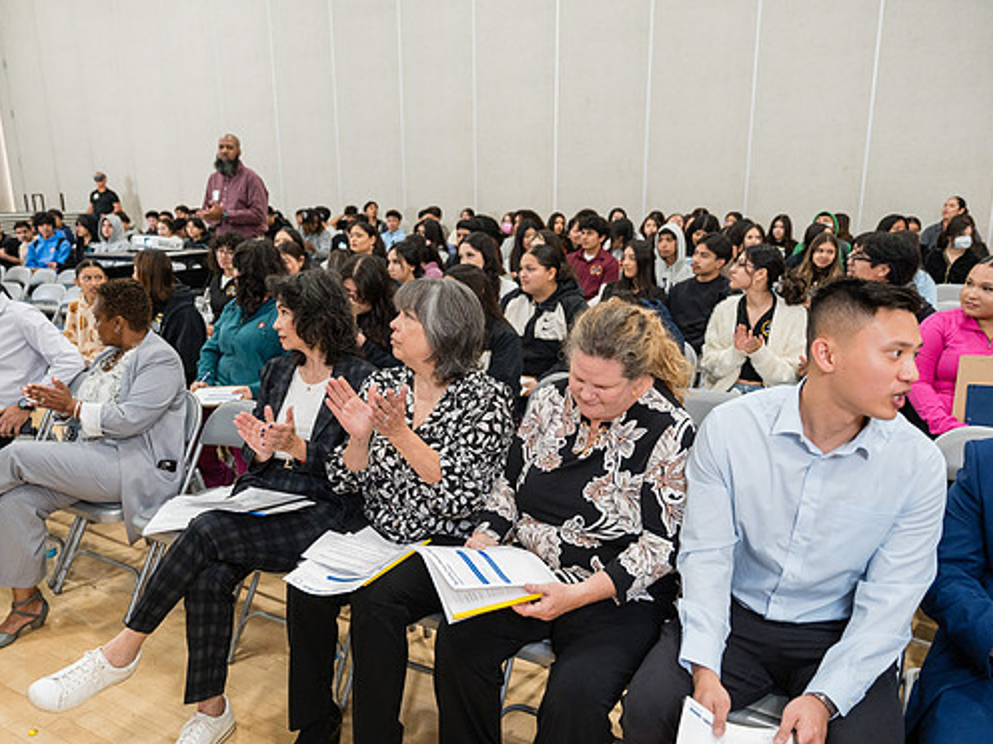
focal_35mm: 27
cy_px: 385
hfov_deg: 65.3
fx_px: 775
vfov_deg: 51.3
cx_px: 464
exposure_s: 1/250
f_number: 2.8
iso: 1600
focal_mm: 24
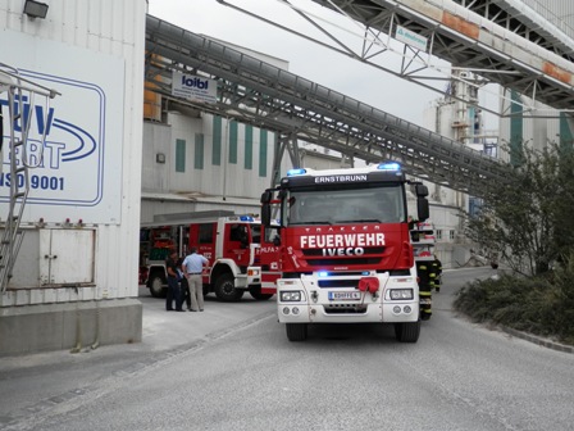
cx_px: 287
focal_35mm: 30
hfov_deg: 60.0
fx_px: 497
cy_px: 216
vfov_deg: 46.8
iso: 80
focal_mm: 5.5
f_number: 3.3
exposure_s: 1/400
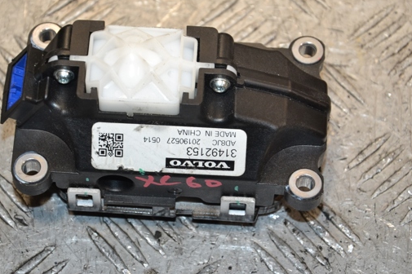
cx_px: 175
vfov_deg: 10.3
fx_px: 1521
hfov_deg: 15.4
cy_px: 119
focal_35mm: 133
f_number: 6.3
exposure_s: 1/200
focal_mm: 70
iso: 800
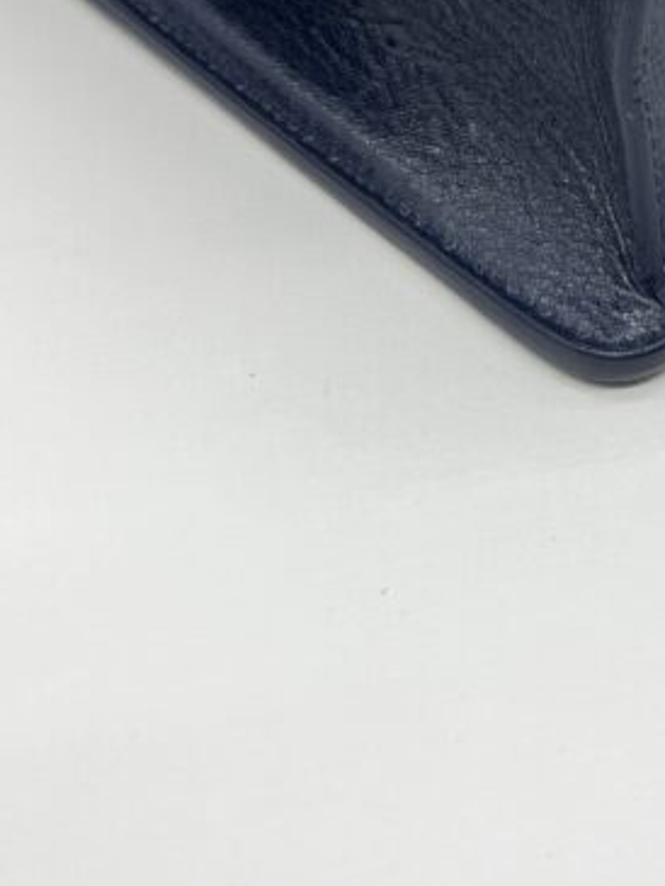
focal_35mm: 73
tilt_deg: -35.4
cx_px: 633
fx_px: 1869
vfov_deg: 24.8
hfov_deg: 19.7
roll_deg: -3.8
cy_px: -92
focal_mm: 5.7
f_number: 1.5
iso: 32
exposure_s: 1/100
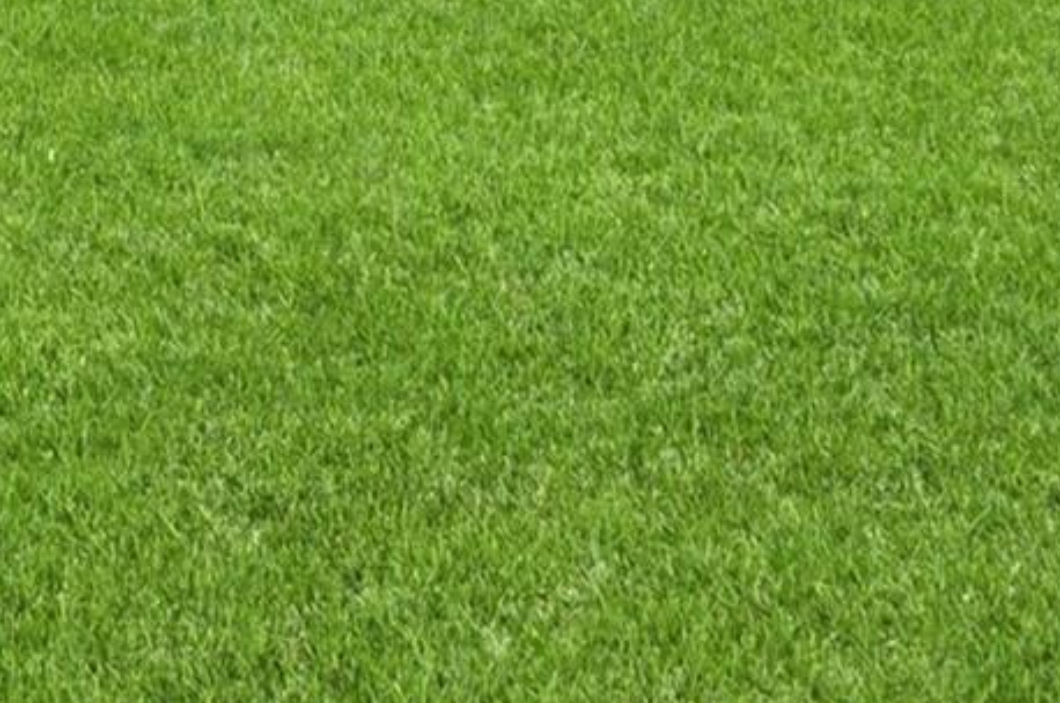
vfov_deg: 13.5
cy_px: -432
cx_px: -56
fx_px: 2764
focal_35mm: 94
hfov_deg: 20.8
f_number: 8
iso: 200
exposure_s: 1/400
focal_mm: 14
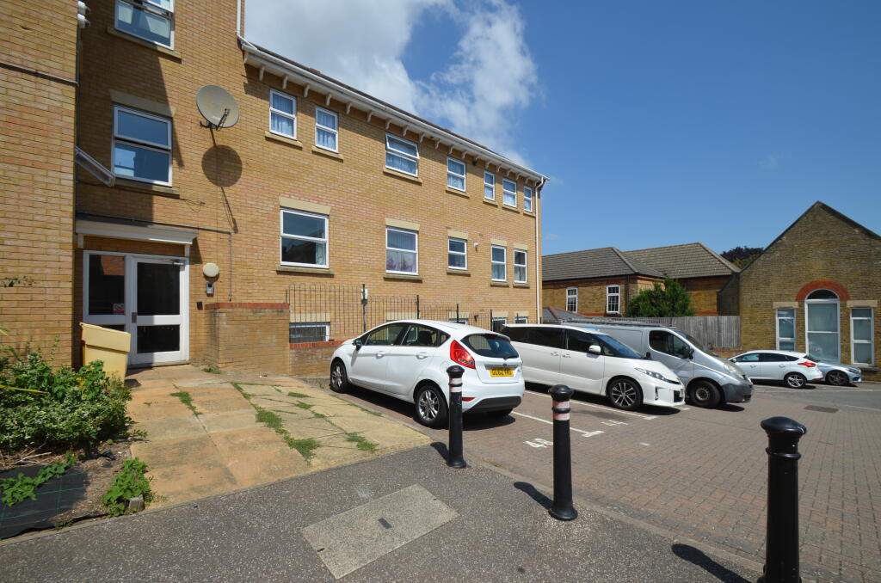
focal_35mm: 15
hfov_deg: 100.5
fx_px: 366
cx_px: 440
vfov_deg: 77.1
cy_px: 292
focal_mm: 10
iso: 100
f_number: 9.5
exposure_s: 1/350
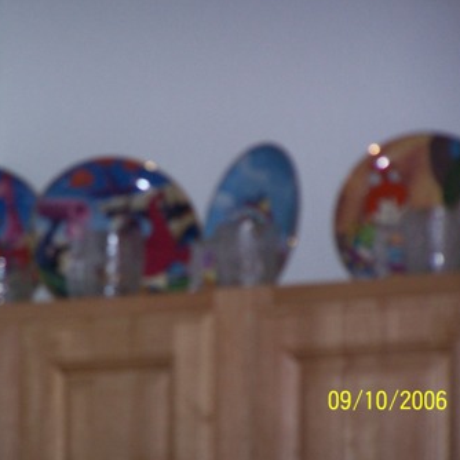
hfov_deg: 5.5
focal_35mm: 318
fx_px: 4781
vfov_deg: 5.5
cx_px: 172
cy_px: 230
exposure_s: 1/180
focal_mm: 44.4
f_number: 3.6
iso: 140
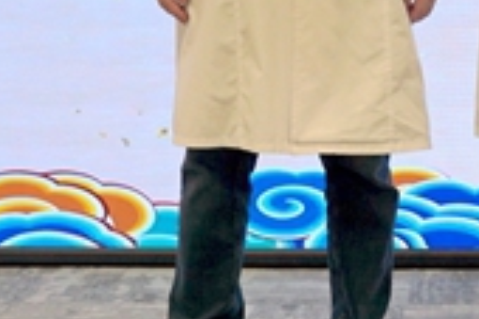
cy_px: -222
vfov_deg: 9.2
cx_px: 479
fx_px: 1899
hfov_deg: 14.2
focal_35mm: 143
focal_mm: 30.4
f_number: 4
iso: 1000
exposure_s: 1/160
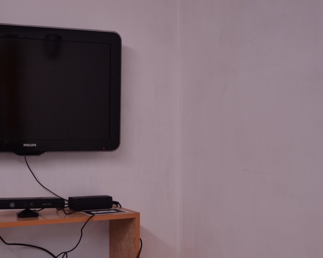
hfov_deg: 34.5
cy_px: 173
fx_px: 497
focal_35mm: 52
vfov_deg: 28.9
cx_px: 48
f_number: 3.8
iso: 100
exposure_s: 1/10
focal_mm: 20
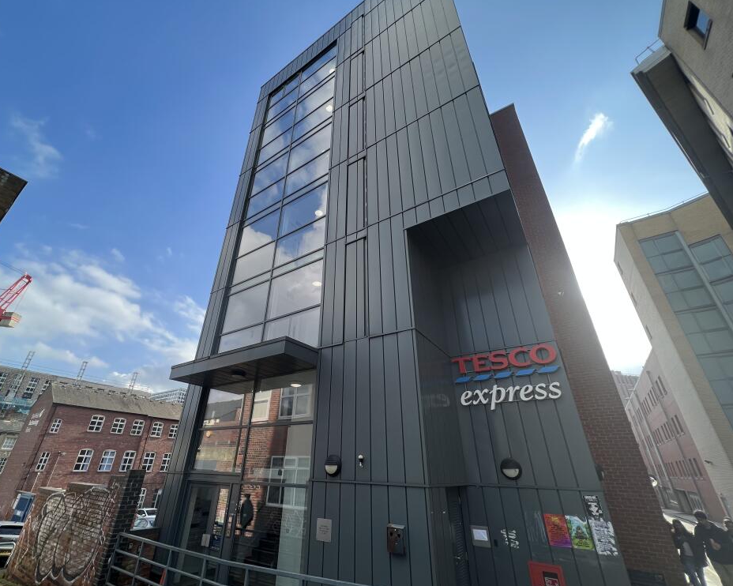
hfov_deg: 100.6
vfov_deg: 87.9
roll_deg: -1.3
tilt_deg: +27.2
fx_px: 304
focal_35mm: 14
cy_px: 299
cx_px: 343
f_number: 1.8
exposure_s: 1/615
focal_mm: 1.57
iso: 32
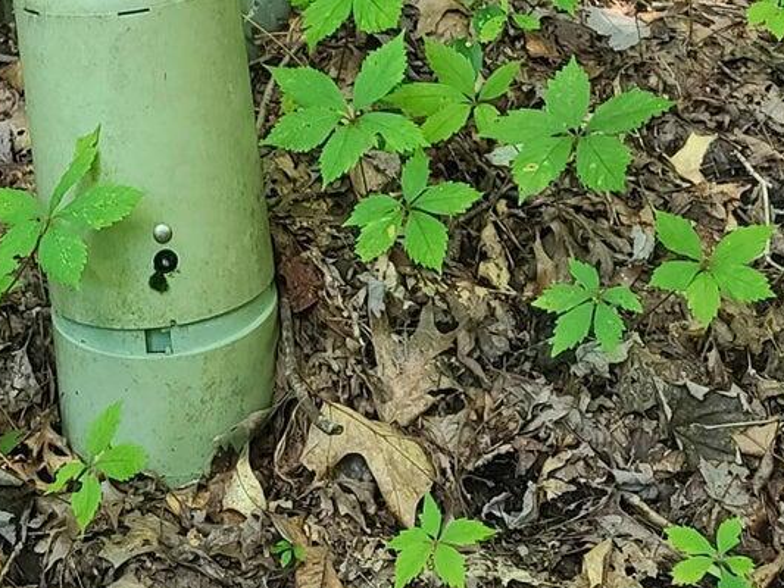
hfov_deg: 19.3
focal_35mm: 100
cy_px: -472
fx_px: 2265
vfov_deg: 13.3
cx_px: 88
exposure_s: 1/59
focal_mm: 7
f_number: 1.8
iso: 100
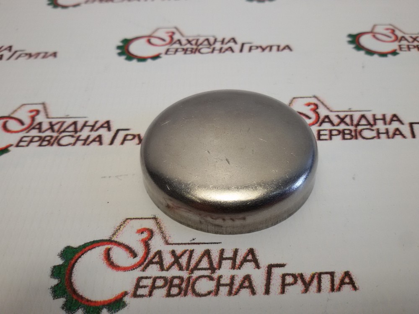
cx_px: 210
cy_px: 157
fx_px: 375
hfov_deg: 58.4
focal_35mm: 31
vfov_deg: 45.4
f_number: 2.4
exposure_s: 1/100
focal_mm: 2.93
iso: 50
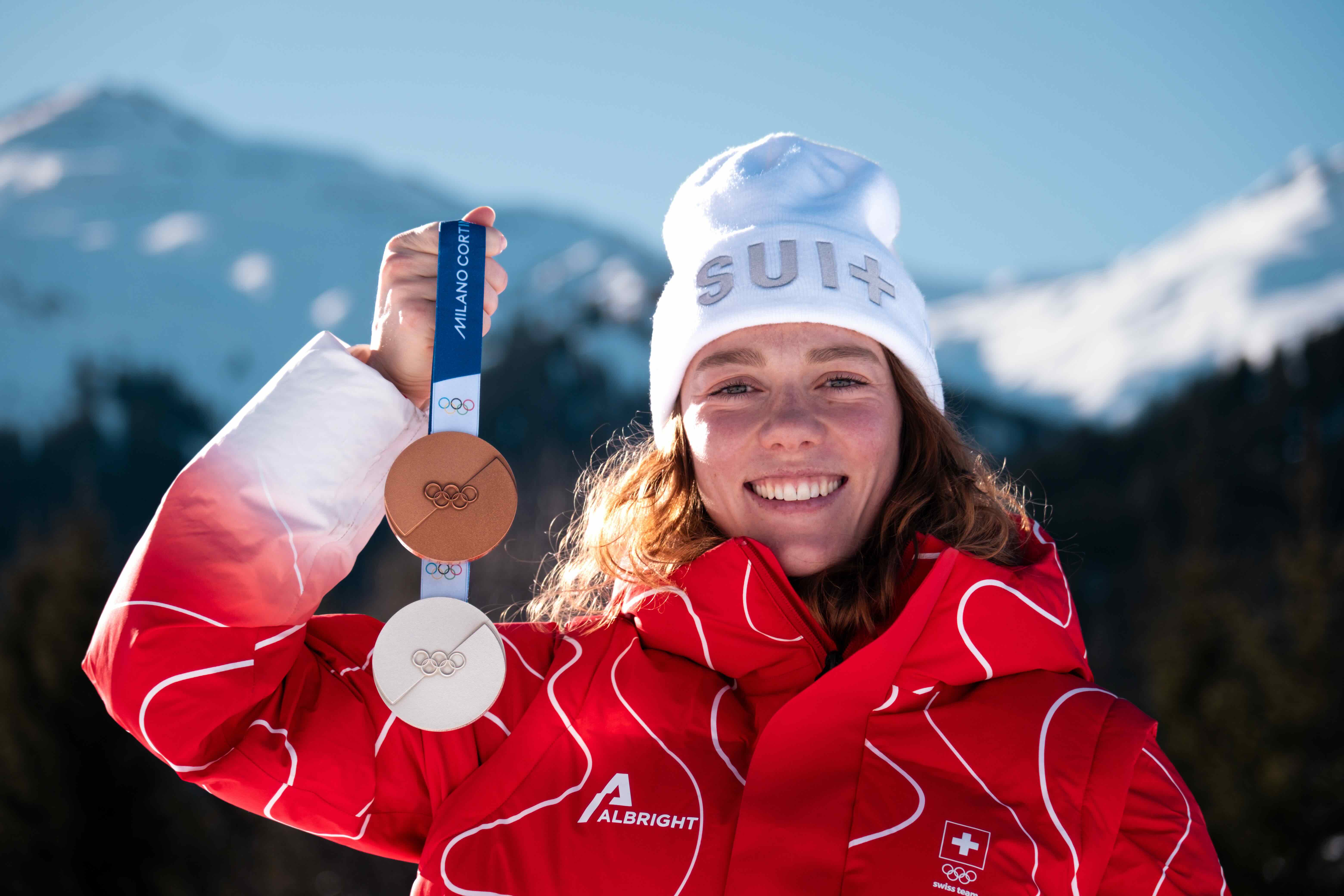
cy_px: 448
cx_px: 672
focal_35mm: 120
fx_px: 4480
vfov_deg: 11.4
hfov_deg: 17.1
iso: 160
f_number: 4
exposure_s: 1/1000
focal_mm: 80
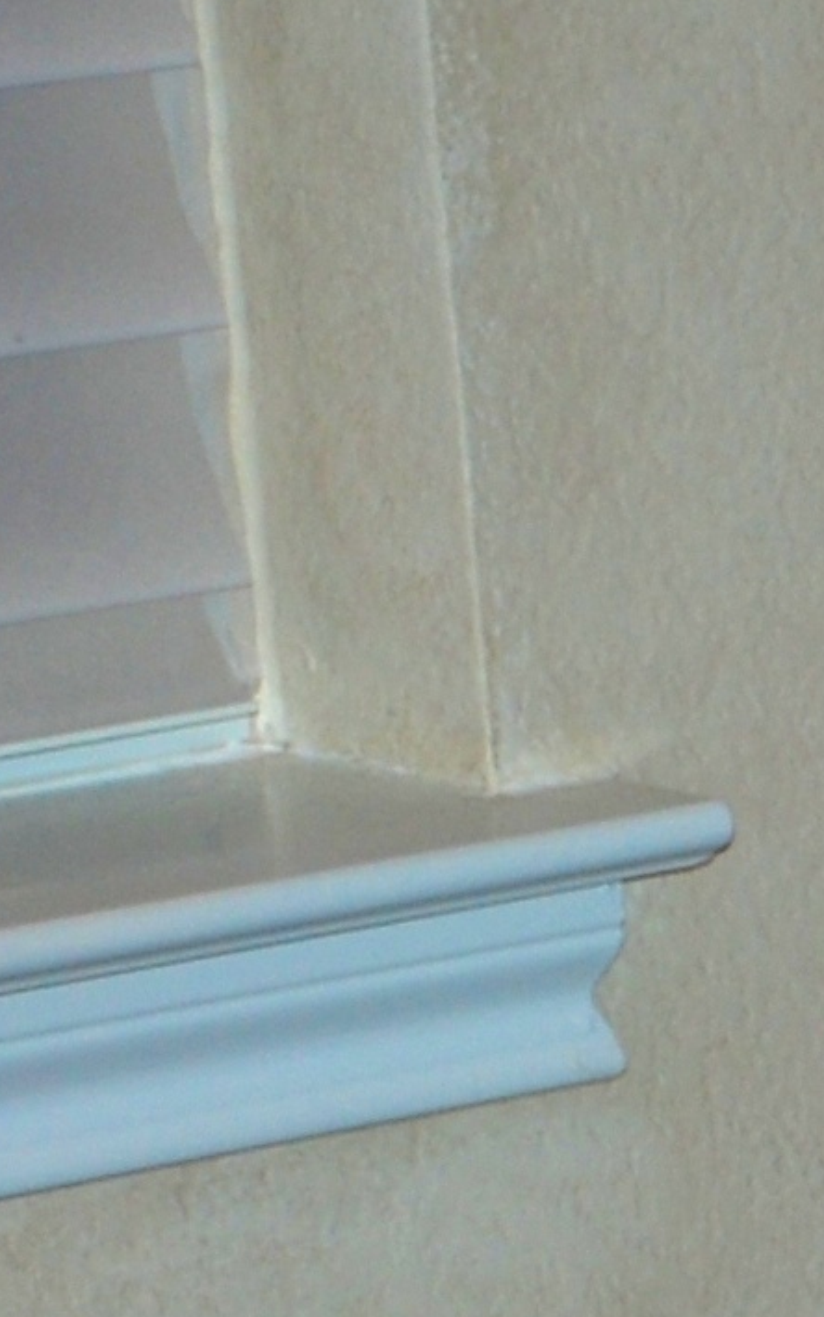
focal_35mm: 434
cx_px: 3274
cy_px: 1779
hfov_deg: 2.9
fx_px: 15588
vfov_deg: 4.8
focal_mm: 52
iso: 200
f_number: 5
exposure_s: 1/60
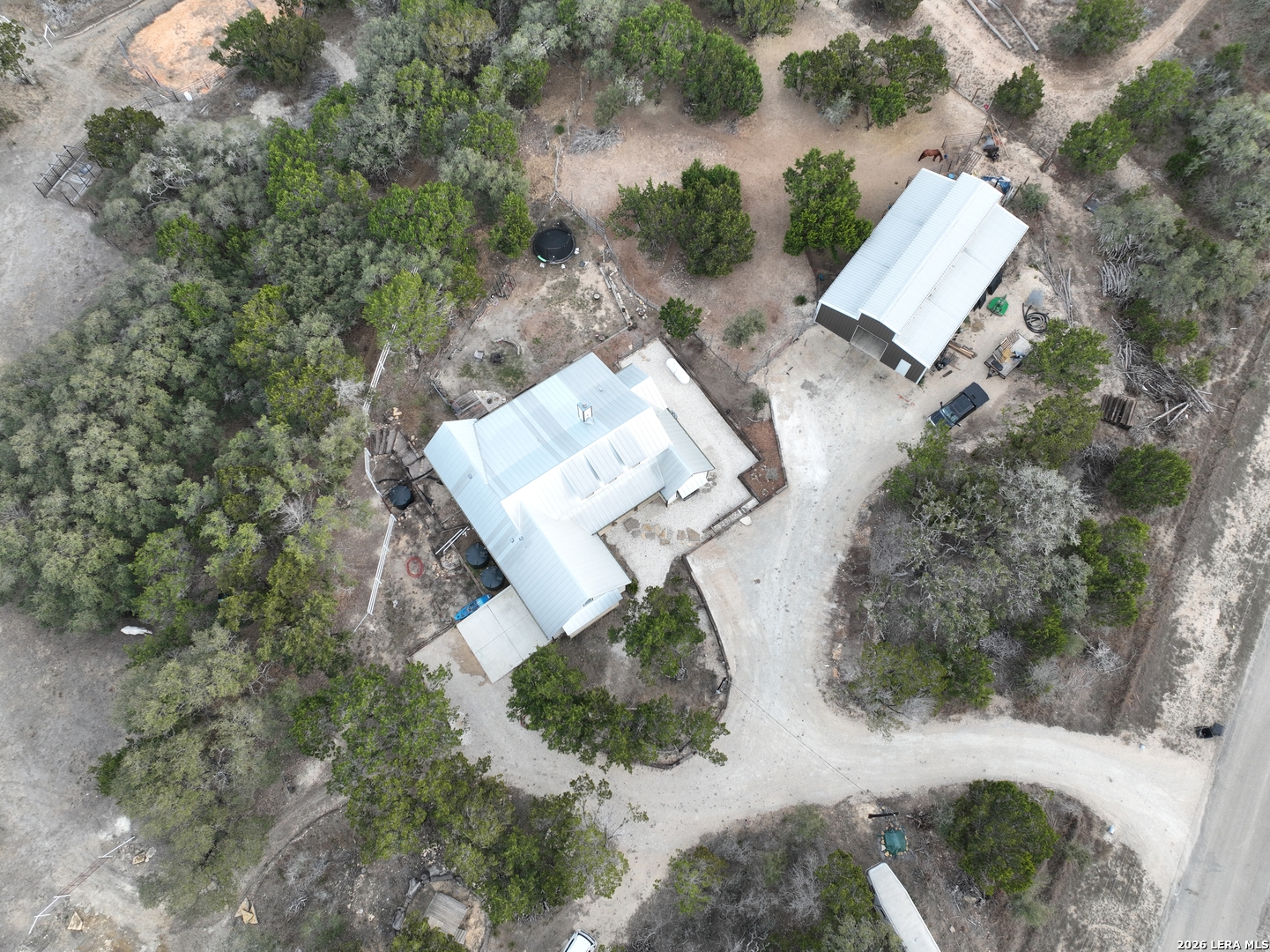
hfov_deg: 71.6
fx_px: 880
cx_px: 635
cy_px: 476
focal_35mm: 24
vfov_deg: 56.8
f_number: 2.8
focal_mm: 12.29
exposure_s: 1/240
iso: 120
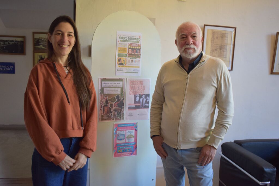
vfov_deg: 38.4
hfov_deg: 55.1
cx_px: 140
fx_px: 267
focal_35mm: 34
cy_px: 93
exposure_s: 1/60
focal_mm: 23
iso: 1000
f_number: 3.8
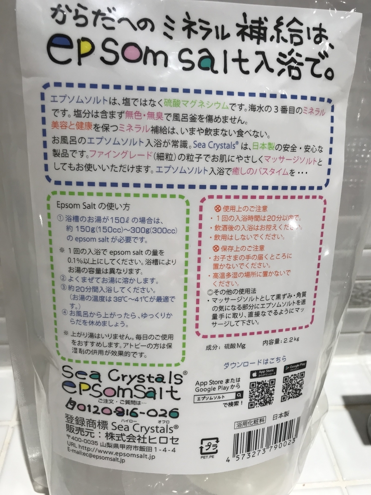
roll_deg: -2.7
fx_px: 400
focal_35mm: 28
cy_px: 248
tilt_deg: -31.4
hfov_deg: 49.7
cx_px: 186
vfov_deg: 63.4
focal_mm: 3.99
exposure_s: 1/50
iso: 25
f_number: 1.8
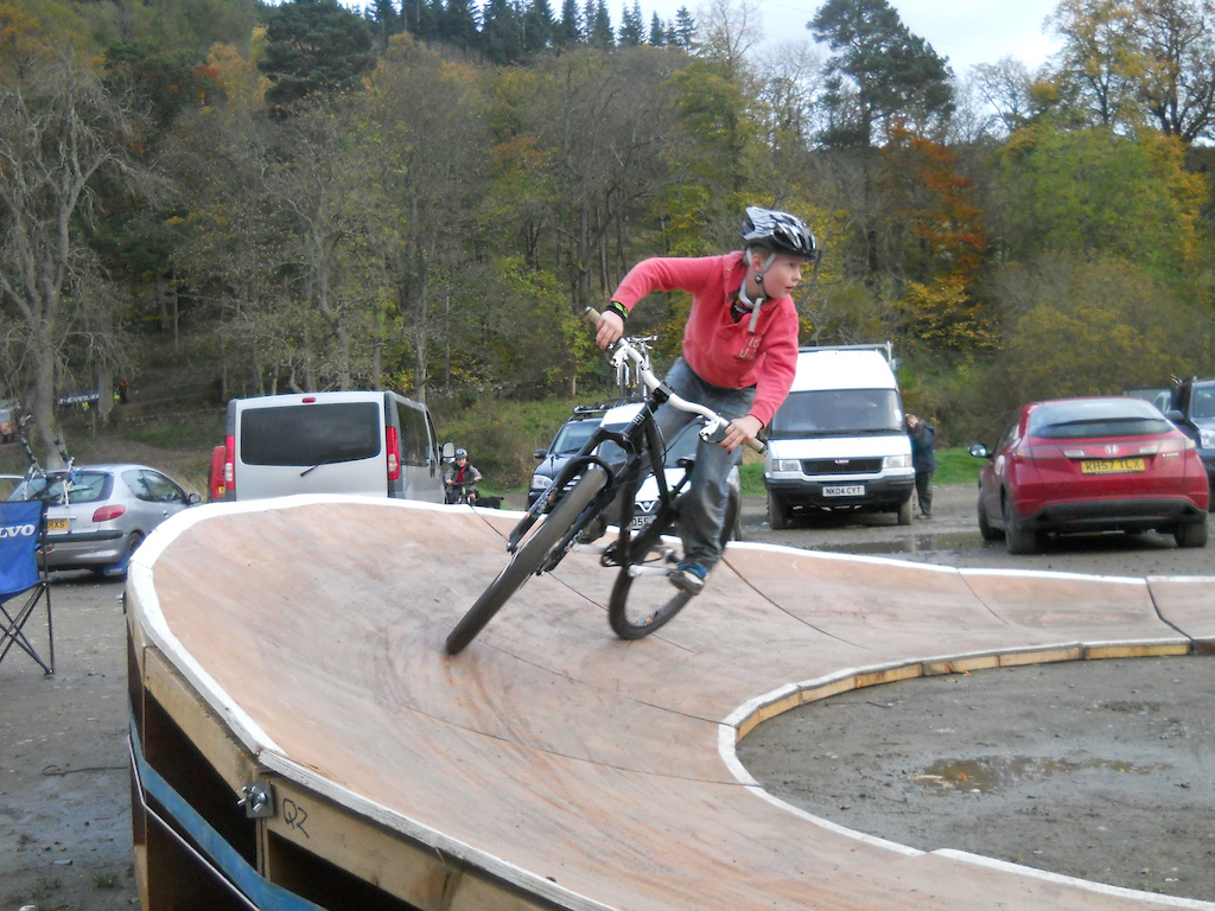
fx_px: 1439
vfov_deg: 35.1
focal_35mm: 41
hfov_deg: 45.8
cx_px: 608
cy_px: 456
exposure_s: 1/80
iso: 400
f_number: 3.1
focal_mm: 6.72
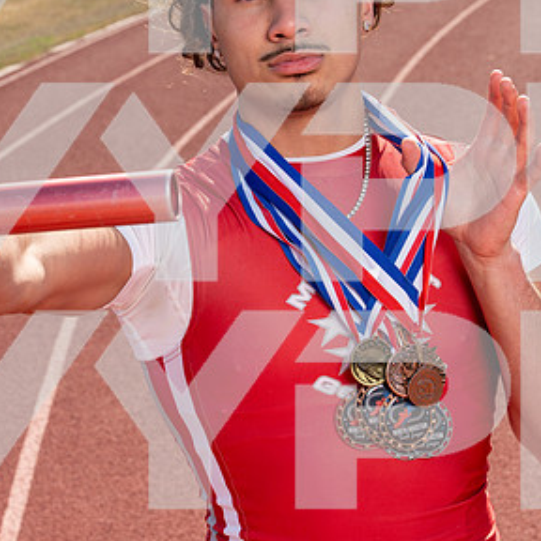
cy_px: 183
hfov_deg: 14.5
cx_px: 265
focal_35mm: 120
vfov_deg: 14.5
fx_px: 2122
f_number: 9
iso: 125
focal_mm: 70
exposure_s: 1/200
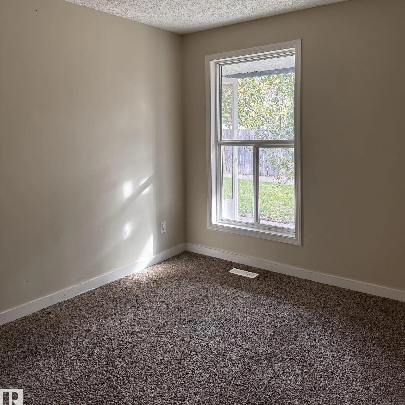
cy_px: 145
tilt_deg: -1.9
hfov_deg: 55.6
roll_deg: +0.3
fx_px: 384
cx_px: 206
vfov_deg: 54.8
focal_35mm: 29
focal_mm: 6.76
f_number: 1.78
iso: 125
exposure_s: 1/60
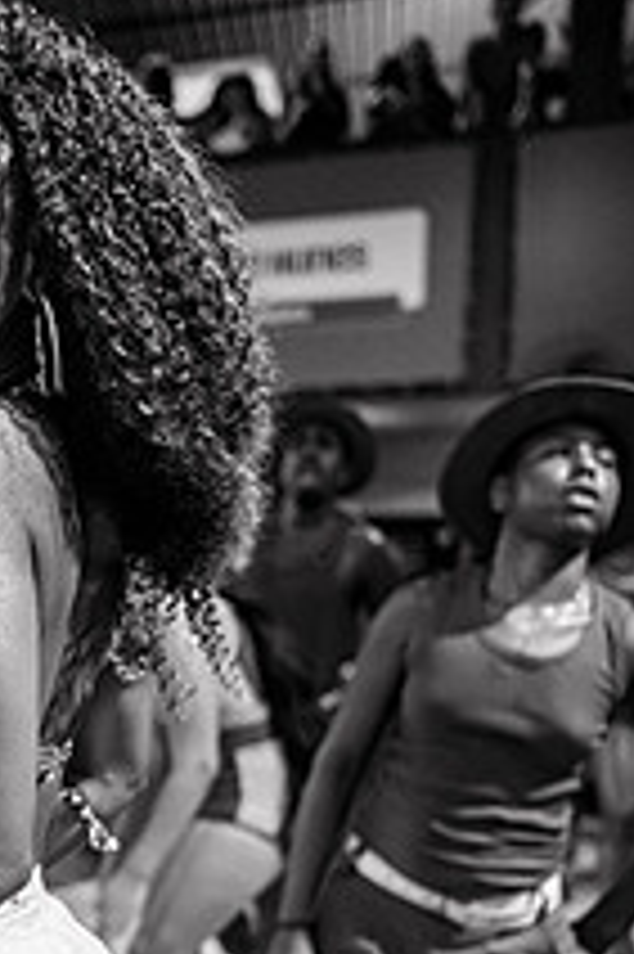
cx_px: -31
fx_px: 1349
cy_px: 765
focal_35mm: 51
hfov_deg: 24.9
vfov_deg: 37.5
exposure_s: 1/320
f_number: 1.8
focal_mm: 24
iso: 1600
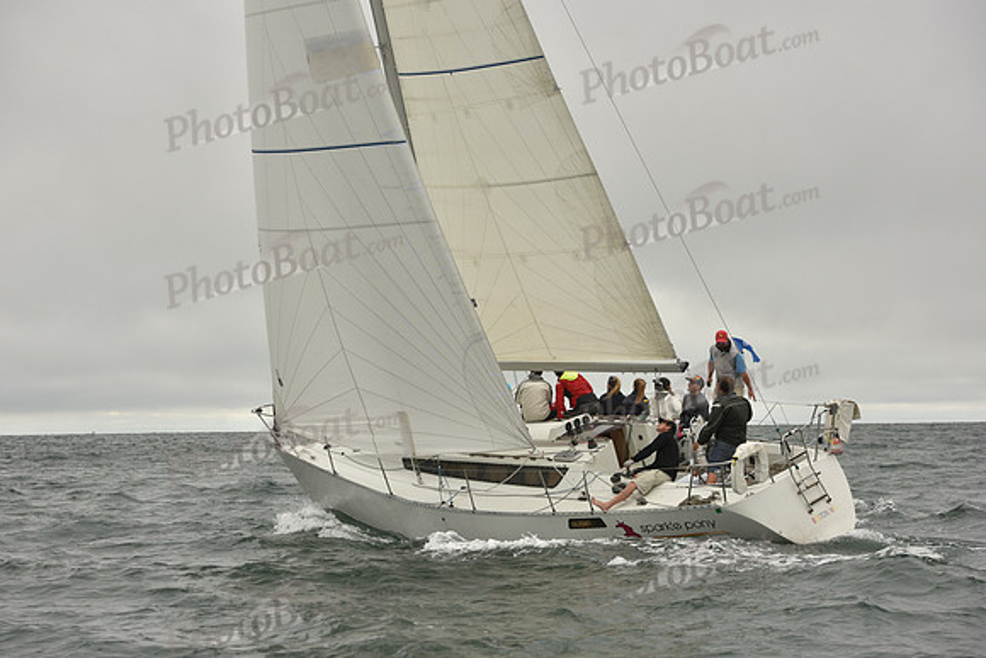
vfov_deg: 17.1
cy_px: 329
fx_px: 2192
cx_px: 493
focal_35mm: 80
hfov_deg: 25.4
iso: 320
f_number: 7.1
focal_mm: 80
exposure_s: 1/800
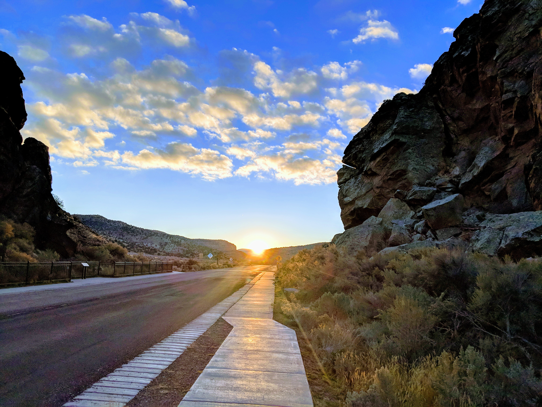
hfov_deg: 65.3
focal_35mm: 27
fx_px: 423
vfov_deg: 51.4
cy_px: 204
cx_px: 271
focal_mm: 4.44
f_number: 1.8
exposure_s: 1/3344
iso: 54
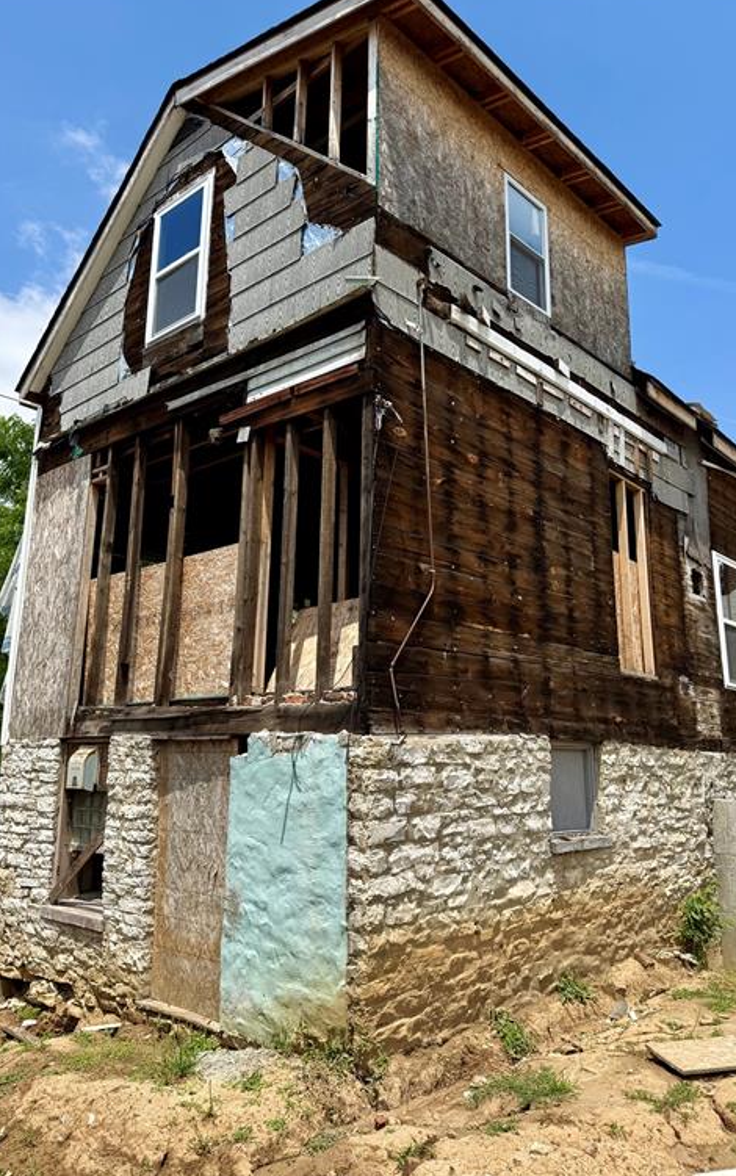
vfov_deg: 70.4
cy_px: 581
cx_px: 385
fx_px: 834
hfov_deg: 47.6
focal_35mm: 26
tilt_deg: +12.4
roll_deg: -1.3
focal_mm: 6.76
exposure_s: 1/4975
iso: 80
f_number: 1.78
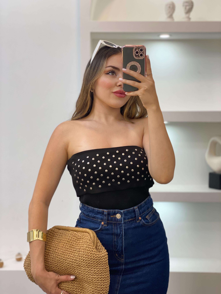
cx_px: 110
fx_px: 443
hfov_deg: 28.0
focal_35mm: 52
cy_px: 147
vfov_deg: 36.8
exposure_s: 1/100
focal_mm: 6
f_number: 2
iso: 100
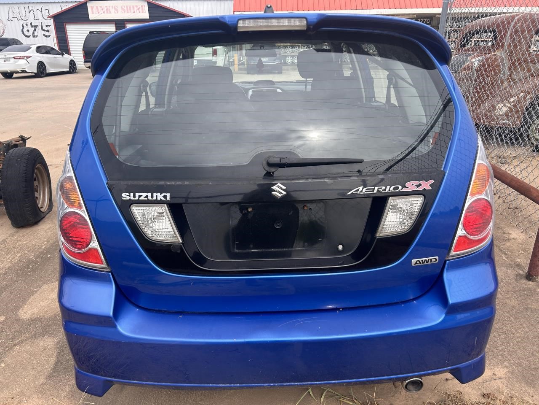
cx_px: 270
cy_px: 202
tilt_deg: -20.7
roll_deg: +1.1
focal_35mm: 26
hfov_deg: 67.3
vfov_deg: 53.1
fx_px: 405
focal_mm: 5.7
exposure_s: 1/1048
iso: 50
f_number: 1.5
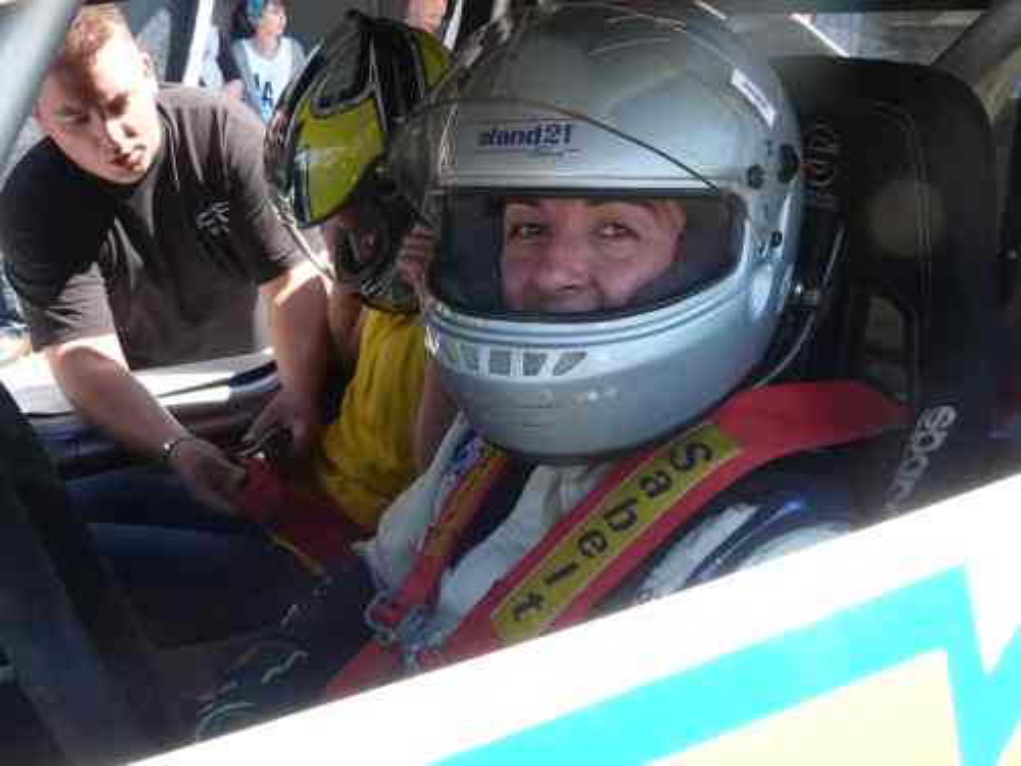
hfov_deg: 54.0
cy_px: 383
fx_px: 1003
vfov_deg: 41.8
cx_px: 510
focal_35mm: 34
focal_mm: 6.2
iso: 320
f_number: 3
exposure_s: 1/500
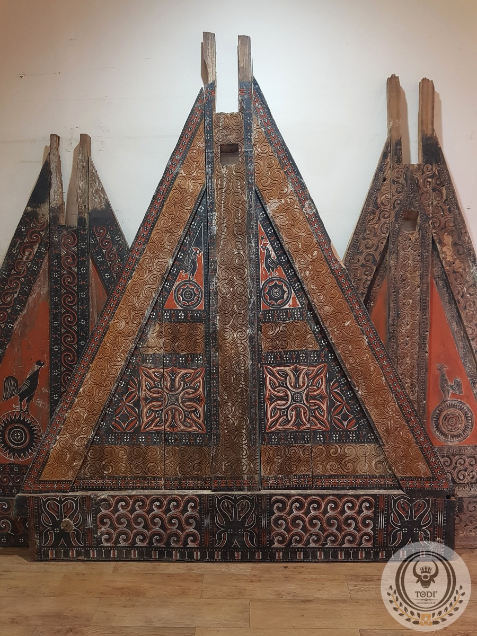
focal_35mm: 26
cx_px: 238
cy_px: 318
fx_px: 478
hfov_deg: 53.1
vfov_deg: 67.3
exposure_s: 1/25
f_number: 1.7
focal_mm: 4.3
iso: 250
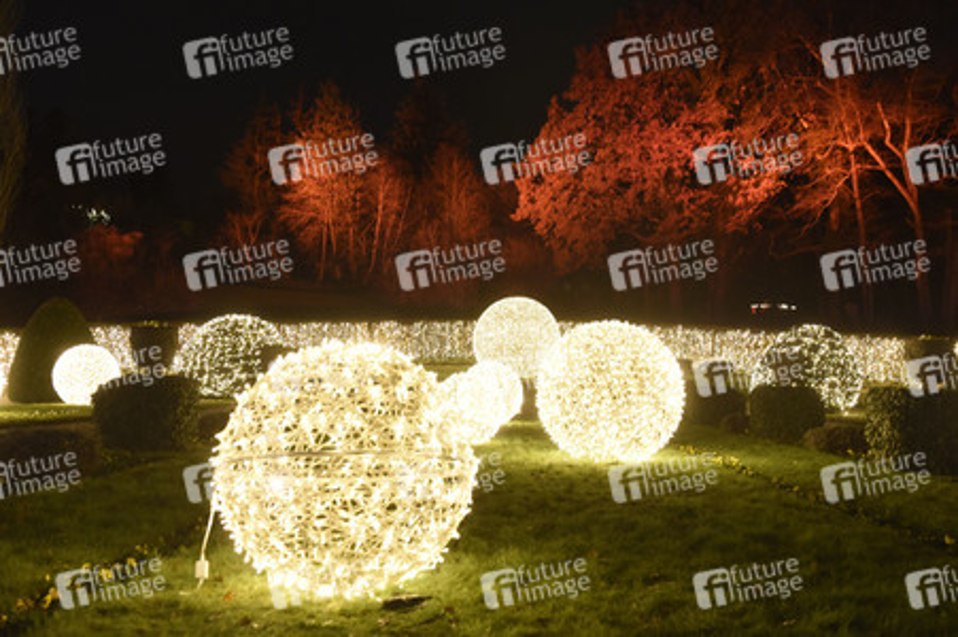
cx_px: 479
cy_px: 318
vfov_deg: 29.8
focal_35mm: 45
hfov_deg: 43.6
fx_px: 1197
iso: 3200
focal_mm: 45
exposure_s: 1/10
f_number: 5.6
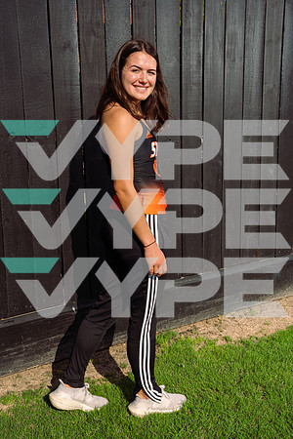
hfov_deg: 27.0
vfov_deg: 39.6
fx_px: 610
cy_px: 220
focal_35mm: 50
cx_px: 146
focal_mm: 50
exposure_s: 1/250
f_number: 9
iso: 50
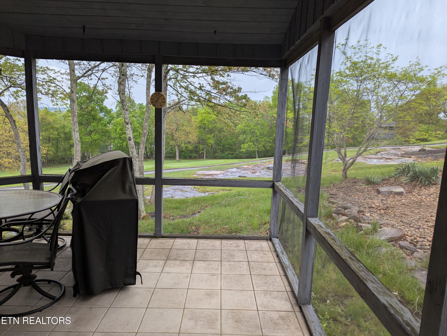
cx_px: 224
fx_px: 310
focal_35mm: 24
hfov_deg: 71.5
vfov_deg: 56.9
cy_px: 168
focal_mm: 6.81
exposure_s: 1/470
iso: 47
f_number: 1.85
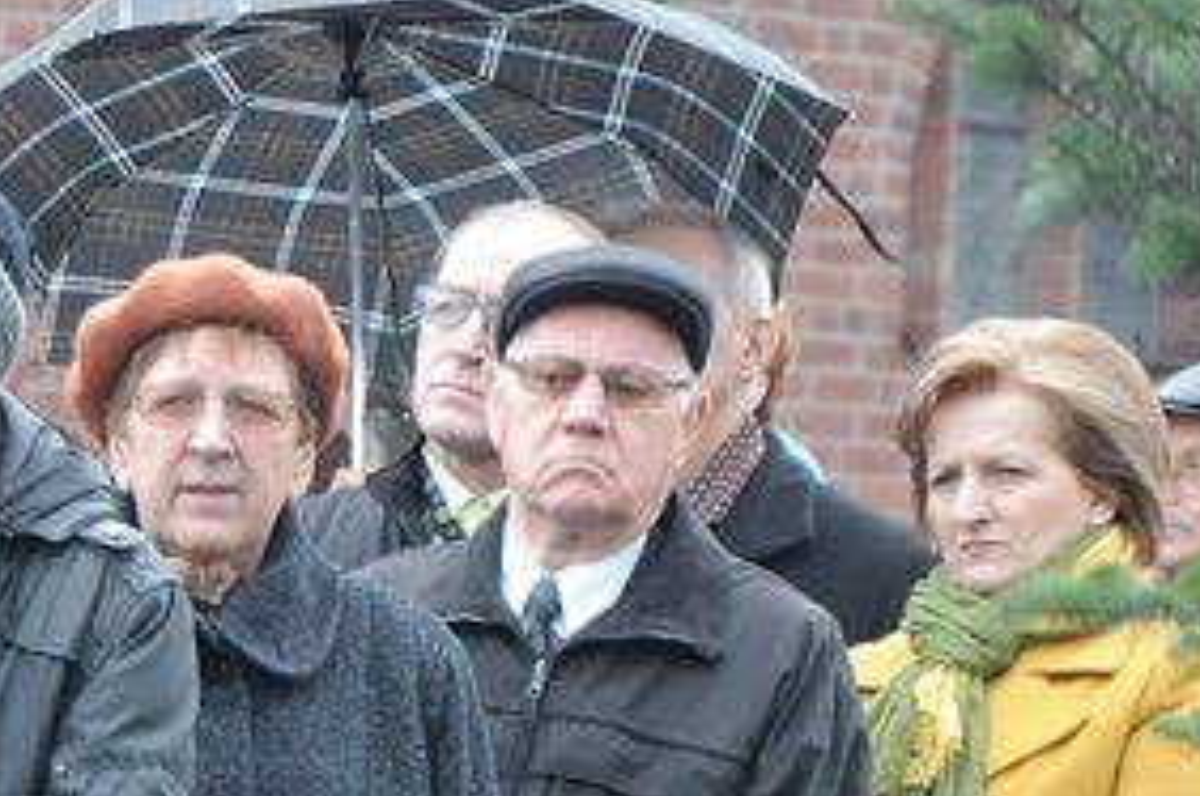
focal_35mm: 476
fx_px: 15823
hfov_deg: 4.3
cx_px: 128
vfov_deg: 2.9
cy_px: 951
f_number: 5.6
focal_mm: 105
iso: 1600
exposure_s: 1/200
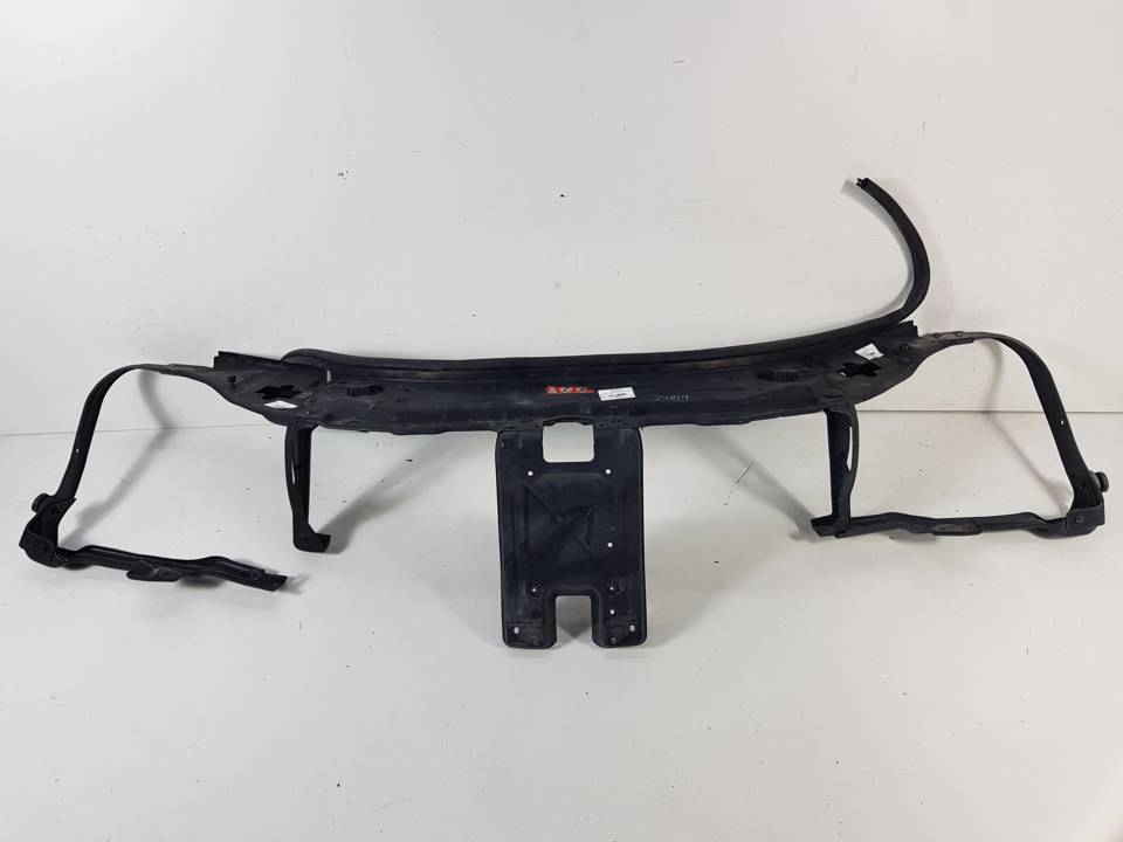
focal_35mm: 26
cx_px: 562
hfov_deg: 67.3
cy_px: 421
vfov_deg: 53.1
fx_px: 843
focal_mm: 4.2
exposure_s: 1/100
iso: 50
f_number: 1.7
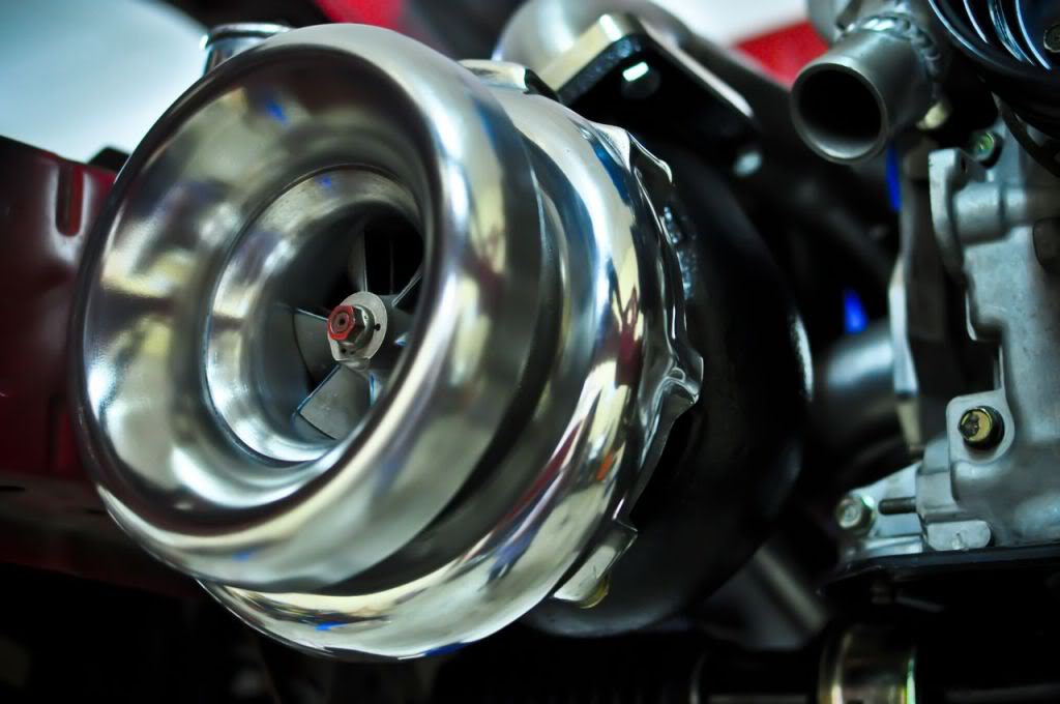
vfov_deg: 25.7
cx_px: 530
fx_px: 1544
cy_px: 352
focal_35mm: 52
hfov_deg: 37.9
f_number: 2.8
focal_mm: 35
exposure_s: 1/40
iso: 1600
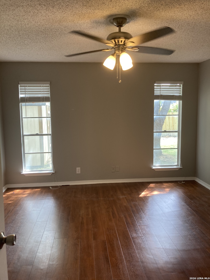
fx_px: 226
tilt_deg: -6.4
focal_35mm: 28
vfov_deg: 63.4
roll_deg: +1.1
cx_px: 105
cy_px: 140
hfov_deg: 49.7
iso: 50
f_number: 1.8
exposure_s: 1/60
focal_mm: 3.99
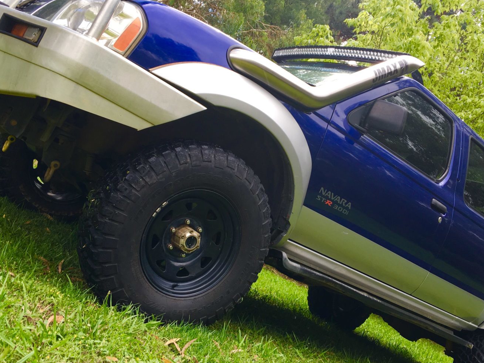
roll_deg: -24.0
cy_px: 178
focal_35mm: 40
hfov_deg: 46.7
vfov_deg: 36.0
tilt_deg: +6.1
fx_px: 559
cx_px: 262
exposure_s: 1/178
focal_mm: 4.15
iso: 25
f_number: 2.2
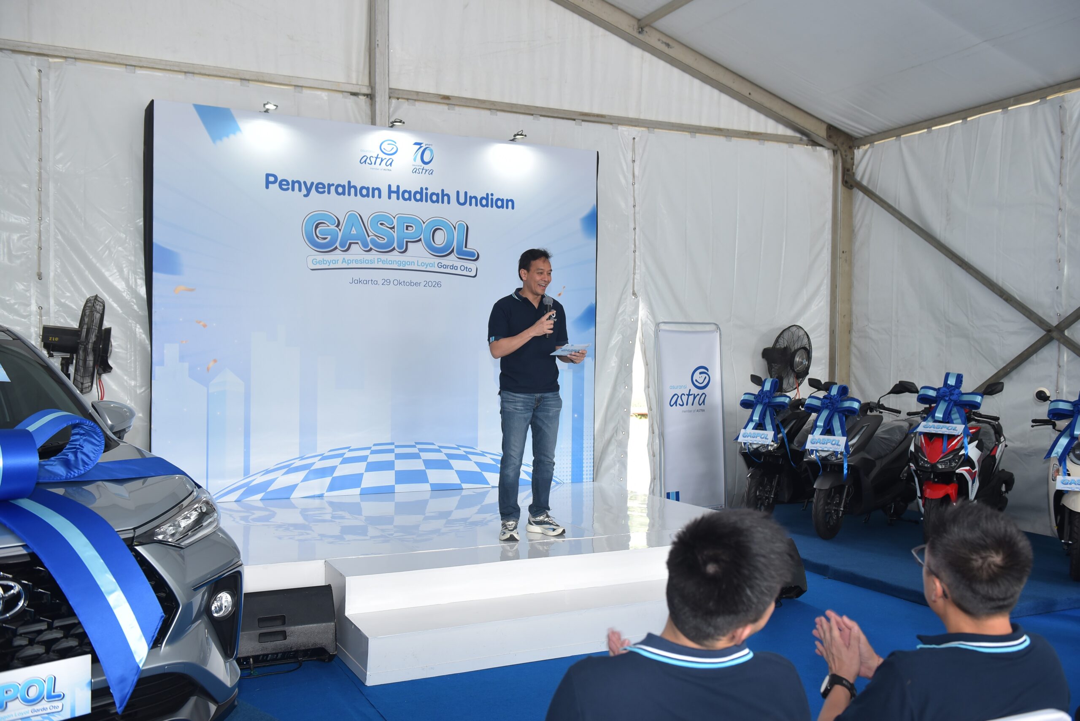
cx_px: 540
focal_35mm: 32
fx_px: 960
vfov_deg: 41.2
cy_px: 360
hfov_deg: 58.7
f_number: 4.5
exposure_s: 1/125
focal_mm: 32
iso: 640
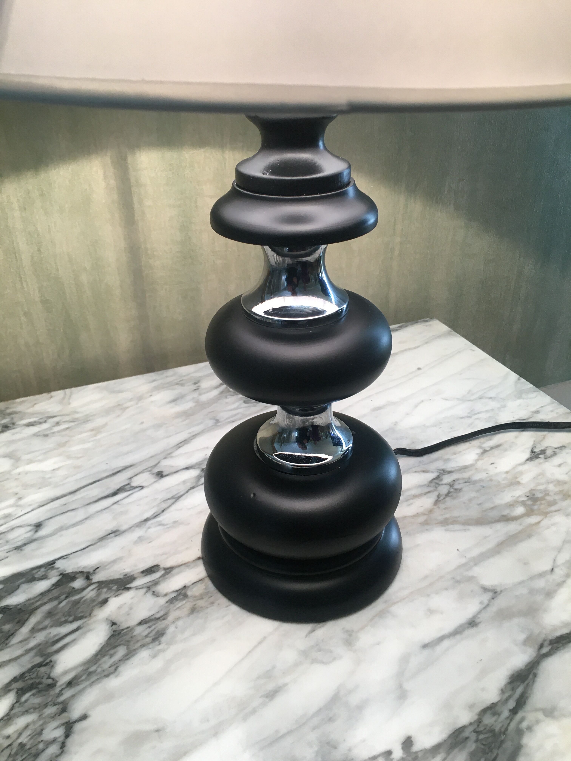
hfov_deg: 48.2
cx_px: 286
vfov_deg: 61.7
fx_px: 638
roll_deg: +1.5
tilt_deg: -29.3
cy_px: 380
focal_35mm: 29
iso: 40
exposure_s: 1/33
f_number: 2.2
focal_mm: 4.15
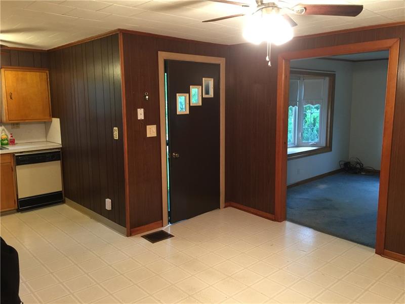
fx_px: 339
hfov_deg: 61.7
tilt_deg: -7.9
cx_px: 202
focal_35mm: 29
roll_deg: -1.0
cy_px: 152
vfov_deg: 48.2
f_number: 2.2
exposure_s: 1/8
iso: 100
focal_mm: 4.15
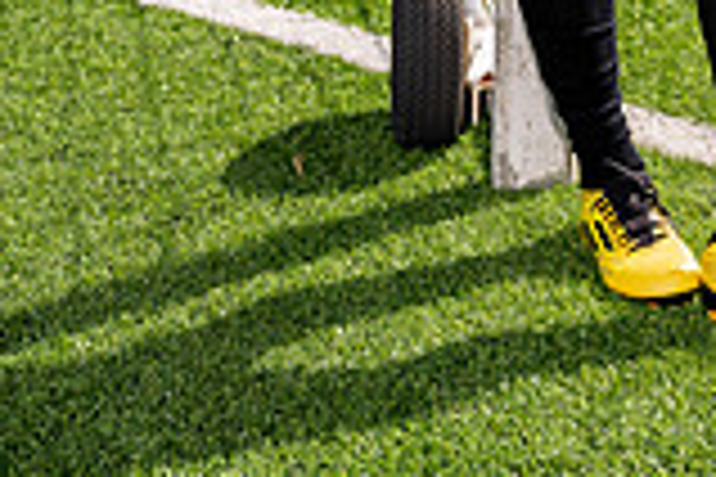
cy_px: -500
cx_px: 590
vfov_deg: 12.2
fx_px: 1969
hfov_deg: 20.3
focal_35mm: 99
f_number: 4.5
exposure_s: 1/1000
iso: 100
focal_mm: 35
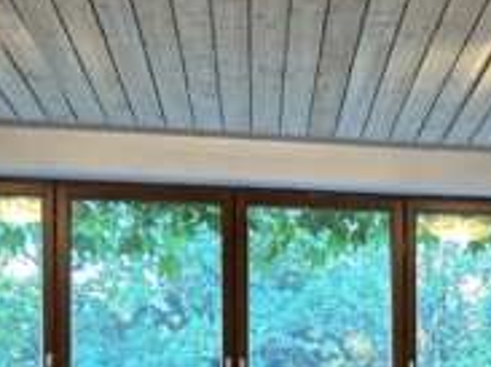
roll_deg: -0.7
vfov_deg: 15.3
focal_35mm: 91
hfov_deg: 20.9
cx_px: 486
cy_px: 501
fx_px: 1290
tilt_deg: -1.6
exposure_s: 1/60
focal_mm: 5.7
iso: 400
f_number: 1.5
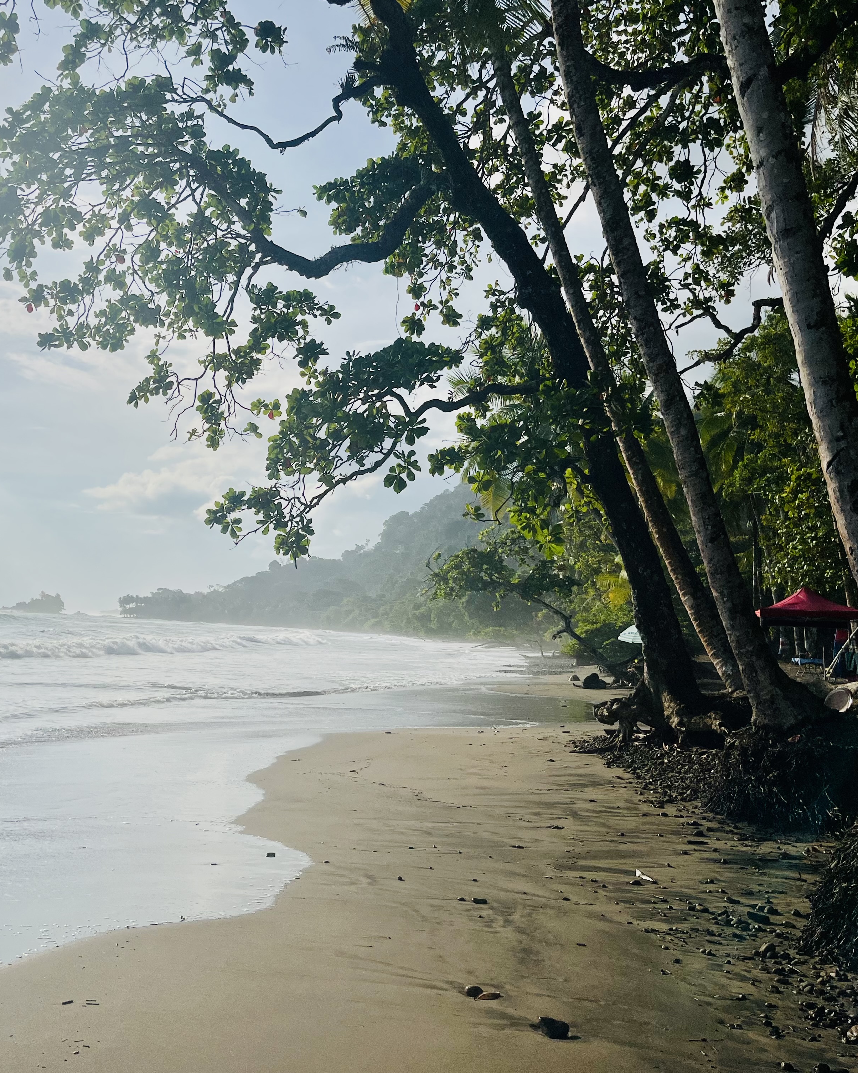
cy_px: 537
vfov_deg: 52.8
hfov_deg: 42.7
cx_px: 278
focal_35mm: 34
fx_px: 1079
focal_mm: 5.1
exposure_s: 1/15152
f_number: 1.6
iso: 50
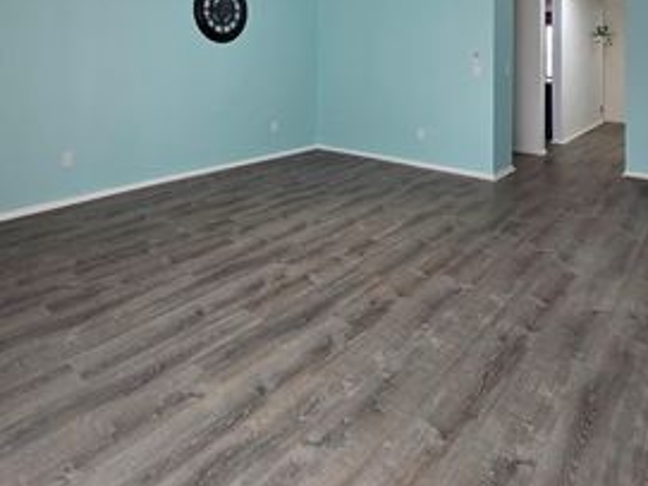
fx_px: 449
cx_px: 330
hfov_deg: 71.6
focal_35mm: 24
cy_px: 56
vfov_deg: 50.8
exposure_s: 1/60
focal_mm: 1.7
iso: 125
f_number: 2.2
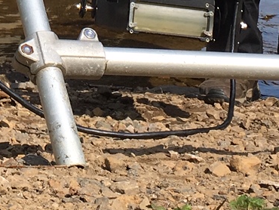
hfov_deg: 12.4
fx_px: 1274
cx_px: 5
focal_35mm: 158
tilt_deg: +0.3
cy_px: -240
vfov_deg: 8.8
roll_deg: -3.2
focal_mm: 4.15
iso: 25
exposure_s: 1/1115
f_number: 2.2
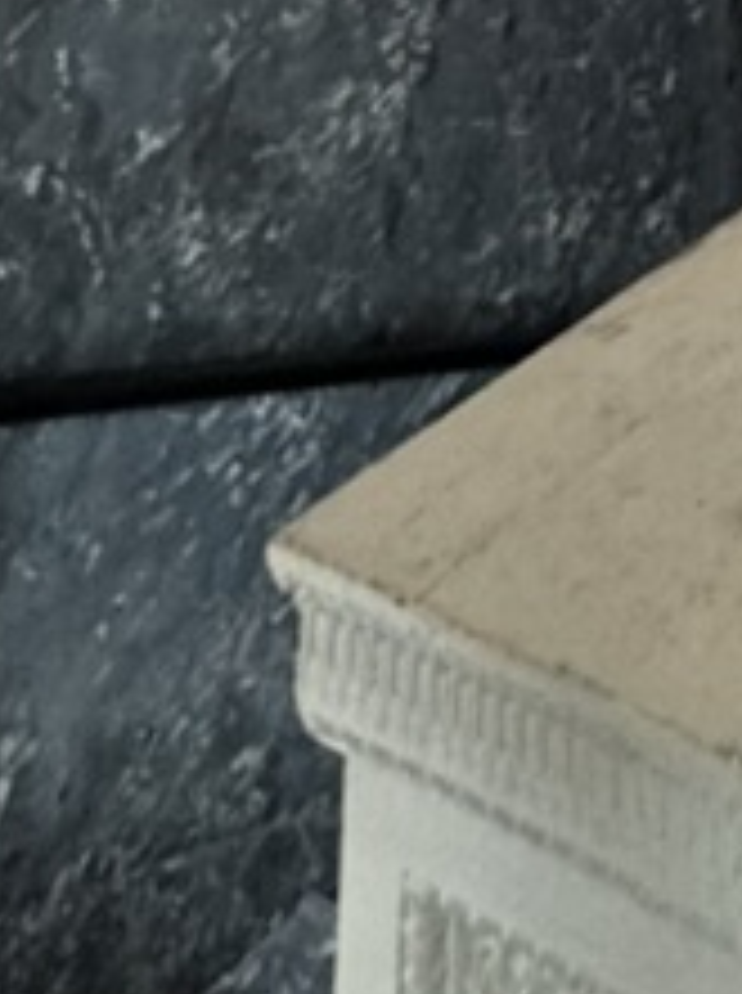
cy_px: -1061
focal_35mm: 65
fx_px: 1863
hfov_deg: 16.2
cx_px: 1560
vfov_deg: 18.1
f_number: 2.2
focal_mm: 2.22
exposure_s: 1/60
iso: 500
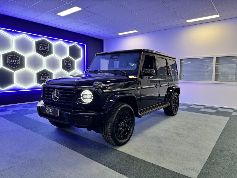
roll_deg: -0.4
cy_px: 89
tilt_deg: -5.1
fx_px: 164
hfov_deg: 71.6
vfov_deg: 56.8
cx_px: 118
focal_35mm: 24
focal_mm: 6.76
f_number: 1.78
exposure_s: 1/64
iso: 160
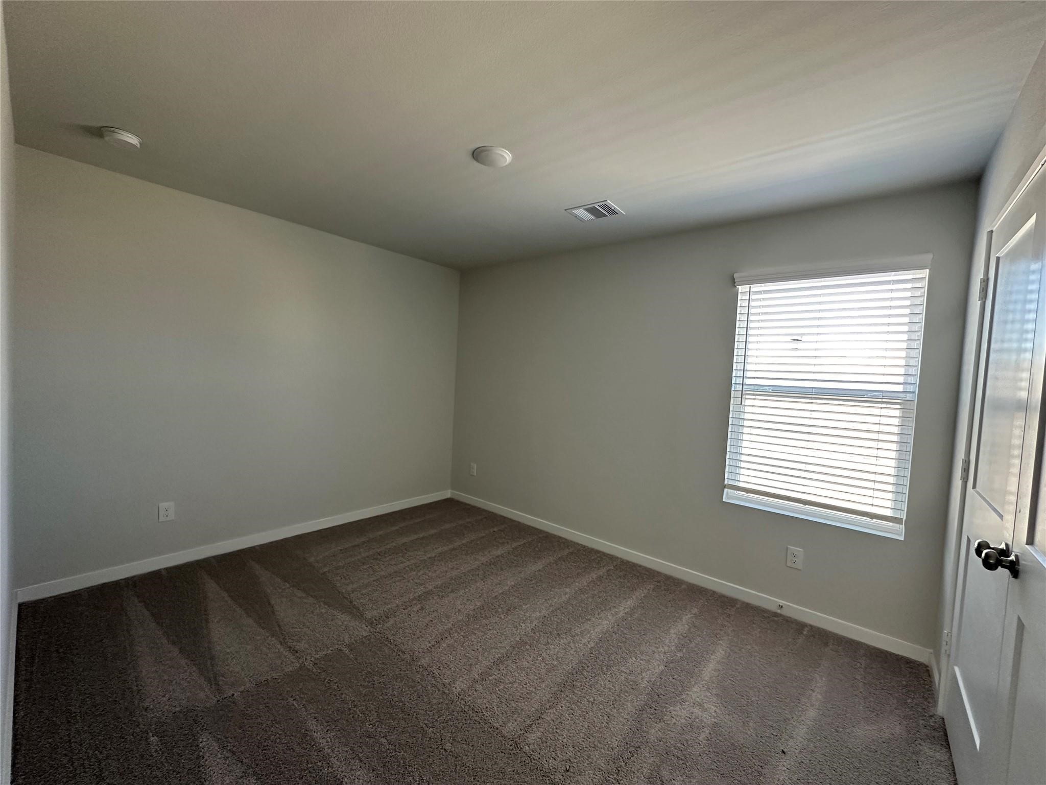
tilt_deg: -2.5
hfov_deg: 102.1
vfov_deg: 85.7
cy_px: 392
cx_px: 523
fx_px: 423
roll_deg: -3.3
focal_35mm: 14
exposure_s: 1/99
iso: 250
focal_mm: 2.22
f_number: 2.2
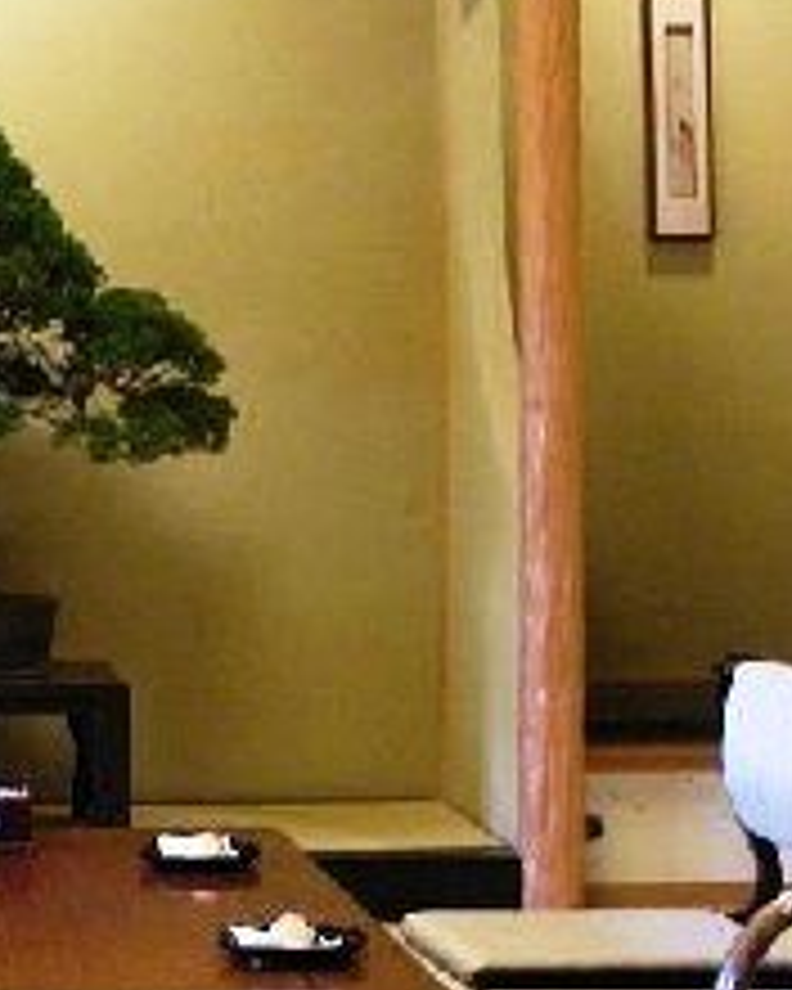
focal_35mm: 101
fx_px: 2959
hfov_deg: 15.1
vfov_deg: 19.0
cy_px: 477
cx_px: 99
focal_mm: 6.3
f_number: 3.5
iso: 200
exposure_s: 1/26
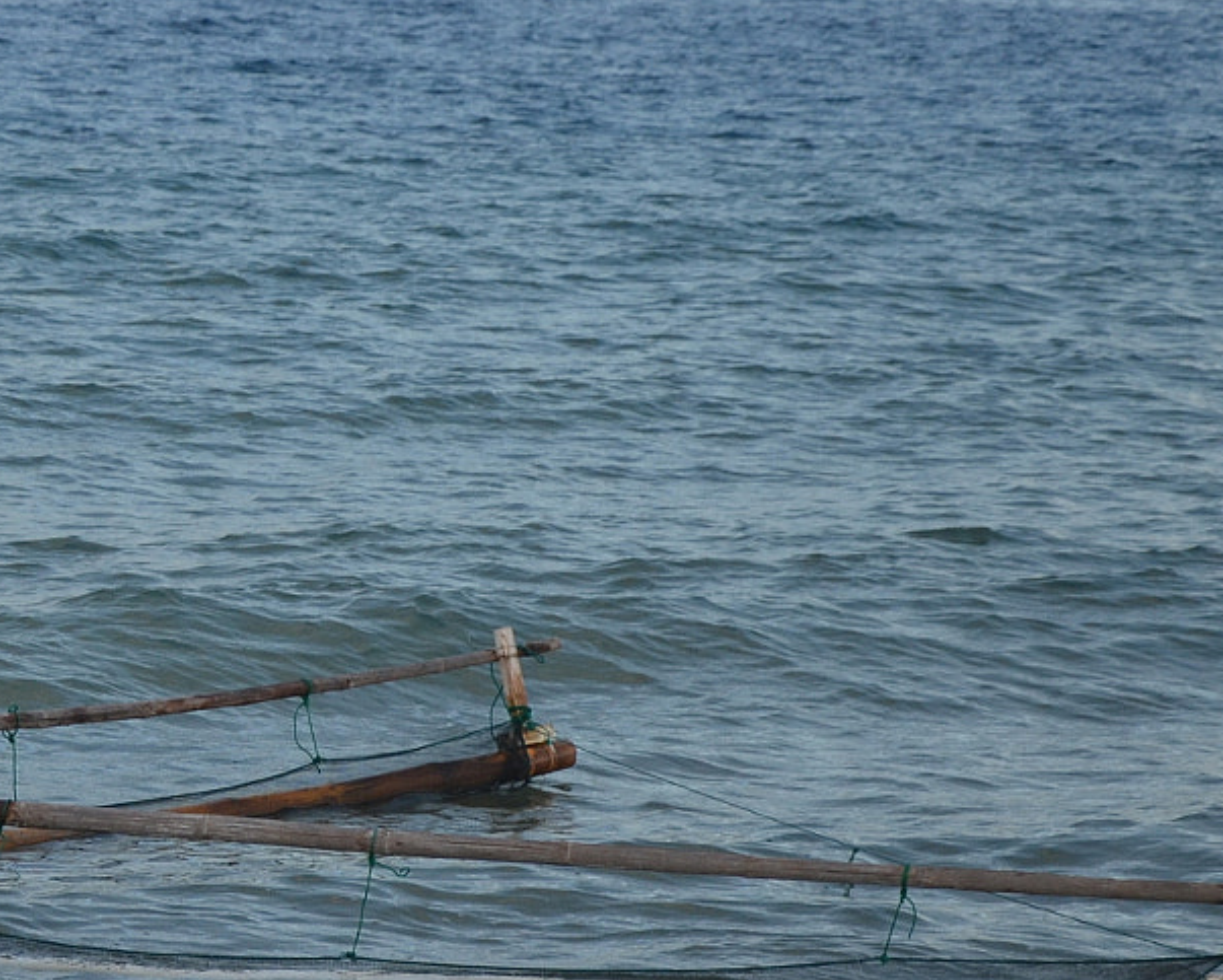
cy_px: 683
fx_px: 7822
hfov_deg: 8.9
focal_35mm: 216
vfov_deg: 7.2
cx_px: -158
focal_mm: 58
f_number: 5
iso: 400
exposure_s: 1/400
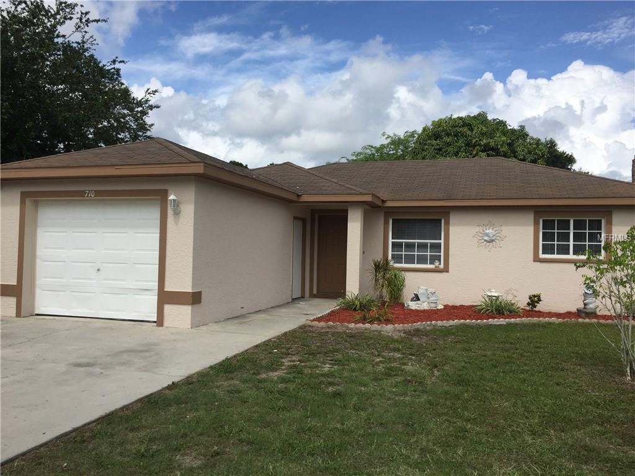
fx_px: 532
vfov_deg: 48.2
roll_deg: -2.1
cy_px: 238
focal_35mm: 29
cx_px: 318
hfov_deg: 61.7
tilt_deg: +4.8
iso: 32
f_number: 2.2
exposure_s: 1/3300
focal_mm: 4.15
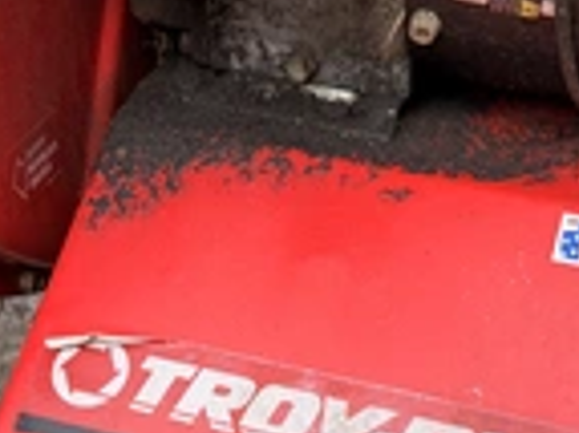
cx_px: 328
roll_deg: -0.1
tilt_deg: -44.0
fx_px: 1120
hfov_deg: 29.0
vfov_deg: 21.1
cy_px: 441
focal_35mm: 67
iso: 80
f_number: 1.78
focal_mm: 6.76
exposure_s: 1/1585
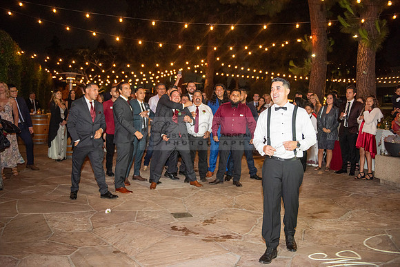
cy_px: 134
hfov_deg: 54.4
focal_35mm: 35
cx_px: 200
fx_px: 389
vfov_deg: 37.9
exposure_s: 1/125
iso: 1250
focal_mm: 35
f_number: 2.8
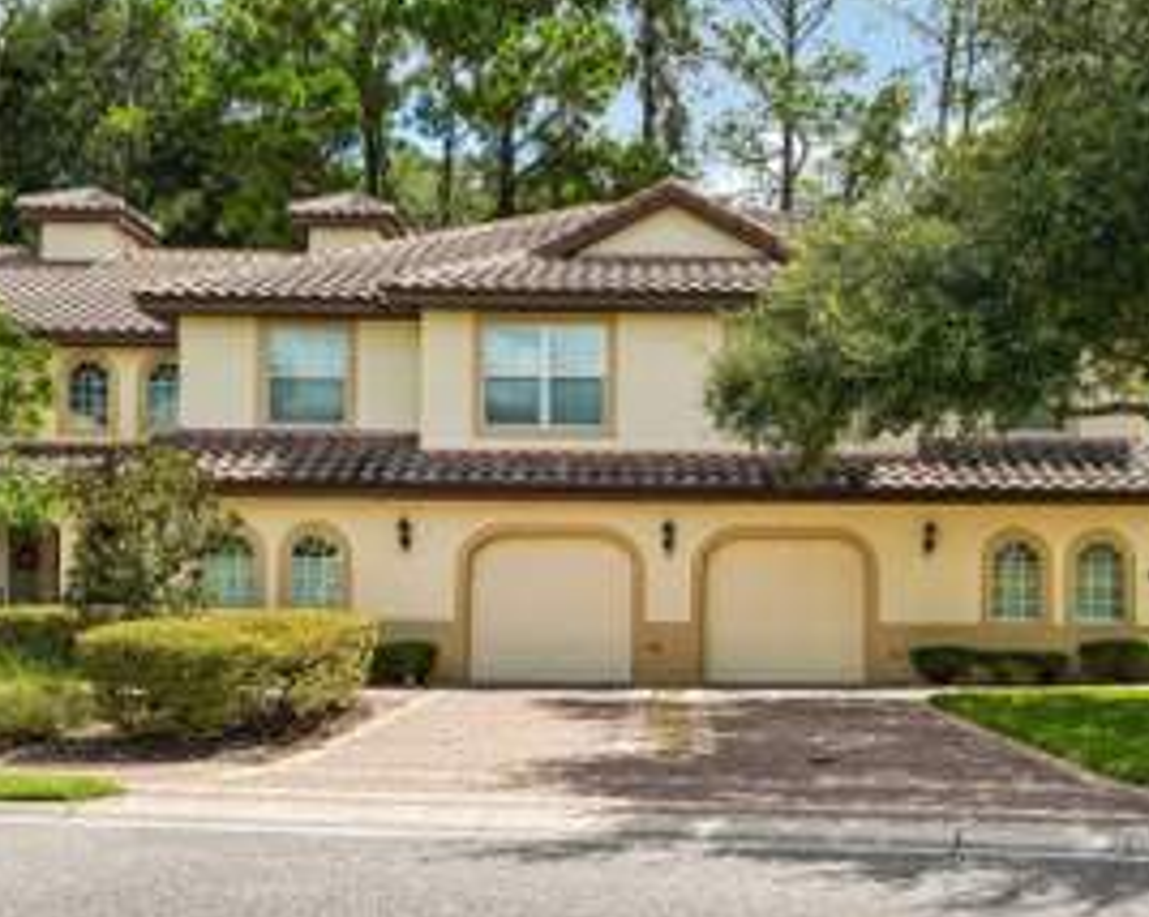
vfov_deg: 39.0
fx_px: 1286
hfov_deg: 47.8
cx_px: 703
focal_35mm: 38
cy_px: 585
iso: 400
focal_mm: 22.5
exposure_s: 1/250
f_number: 13
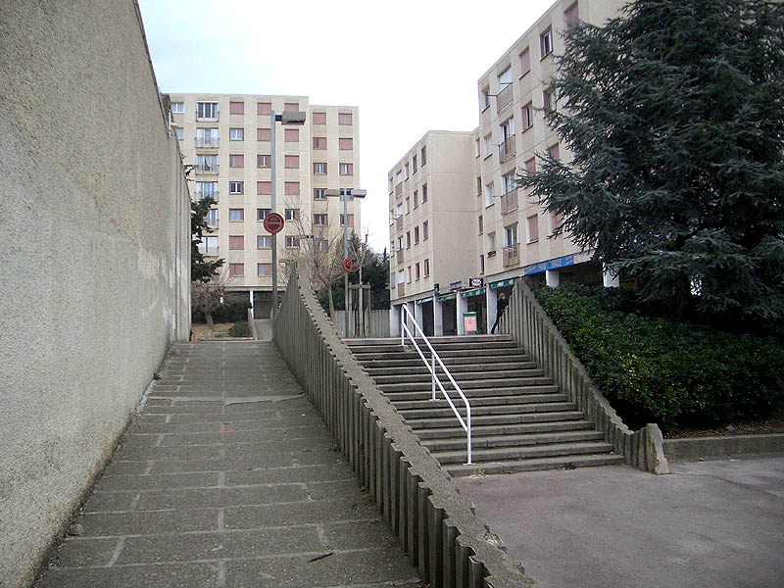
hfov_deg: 52.6
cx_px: 392
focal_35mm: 35
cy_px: 294
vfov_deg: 40.7
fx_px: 793
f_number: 2.6
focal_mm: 5.8
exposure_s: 1/500
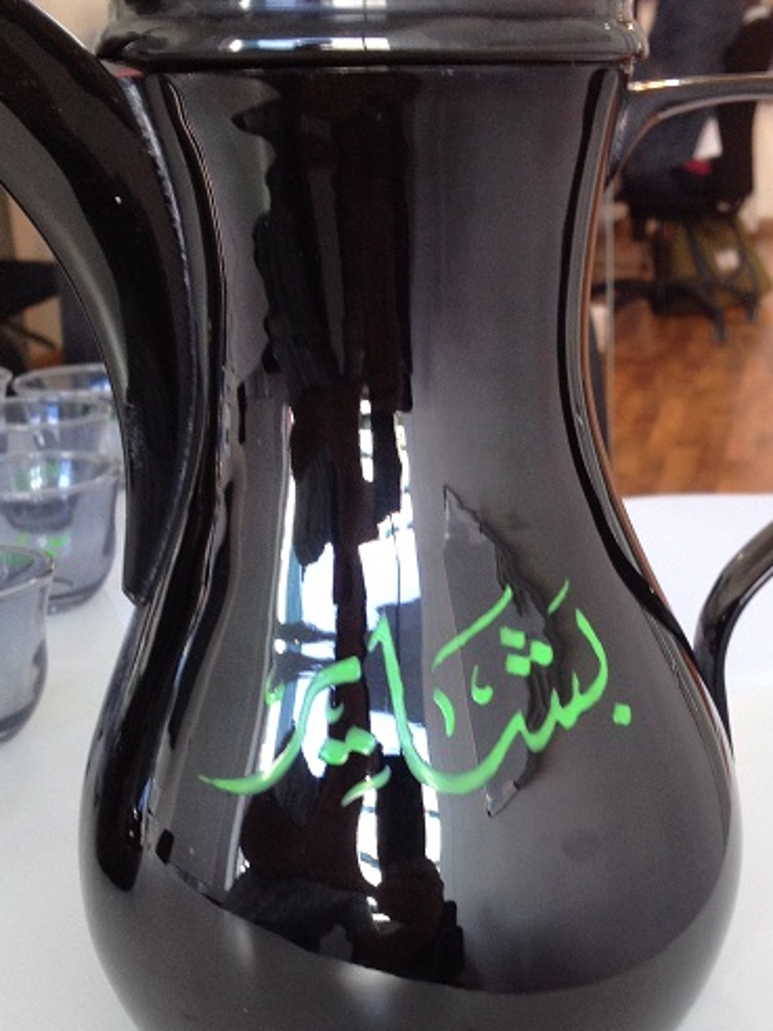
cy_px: 694
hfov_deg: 25.1
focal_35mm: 58
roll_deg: +1.4
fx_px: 1727
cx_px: 522
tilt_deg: -20.5
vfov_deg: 32.9
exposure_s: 1/20
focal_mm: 4.28
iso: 80
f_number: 2.4
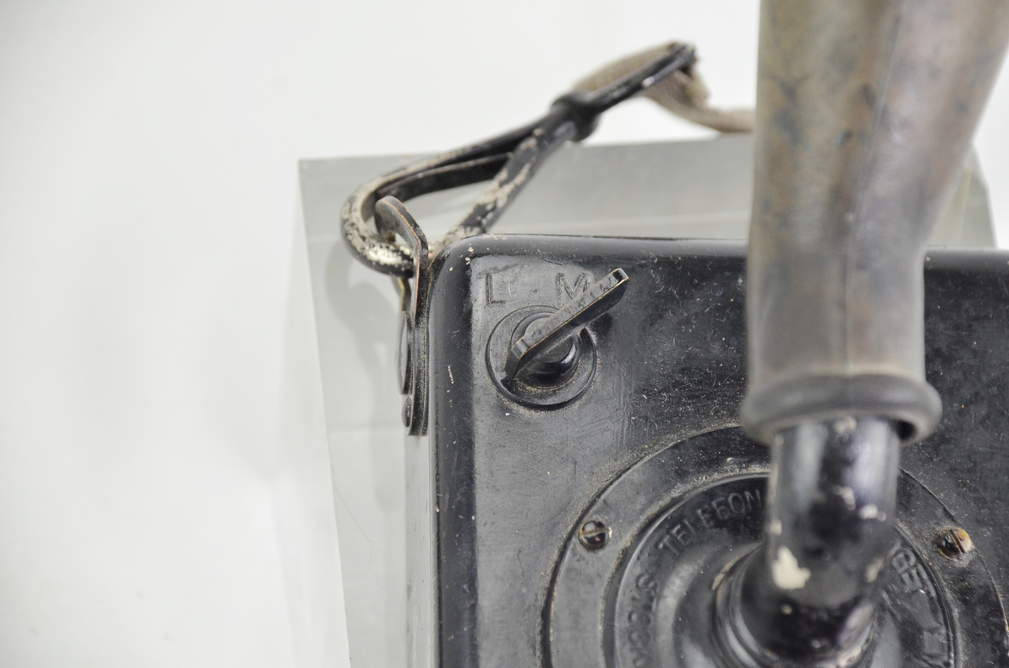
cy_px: 334
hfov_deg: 10.2
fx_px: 5664
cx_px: 504
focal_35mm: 202
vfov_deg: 6.8
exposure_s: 1/125
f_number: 5.6
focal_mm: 135
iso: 800
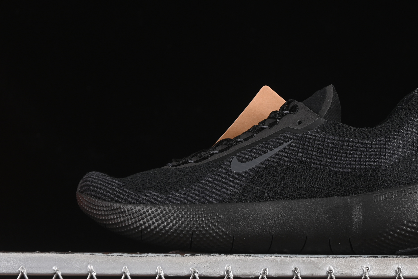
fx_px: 1289
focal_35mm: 111
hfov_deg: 18.4
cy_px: 125
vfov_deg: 12.3
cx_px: 268
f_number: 6.3
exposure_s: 1/60
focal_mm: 50
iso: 160
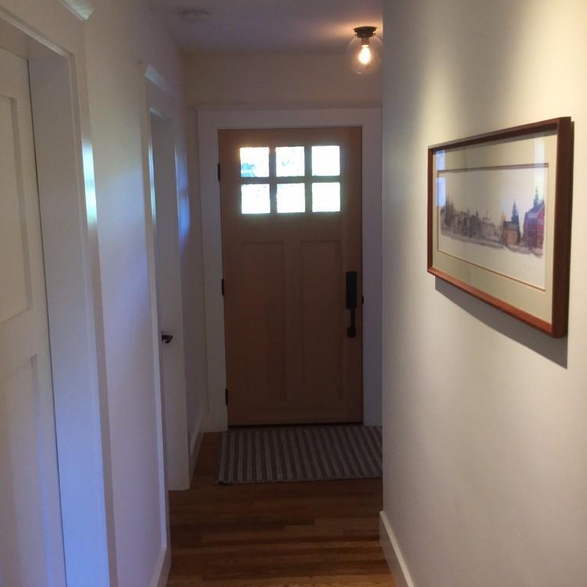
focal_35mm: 37
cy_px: 293
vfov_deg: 44.9
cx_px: 276
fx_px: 710
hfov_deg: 44.9
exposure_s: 1/30
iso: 100
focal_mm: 3.3
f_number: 2.4
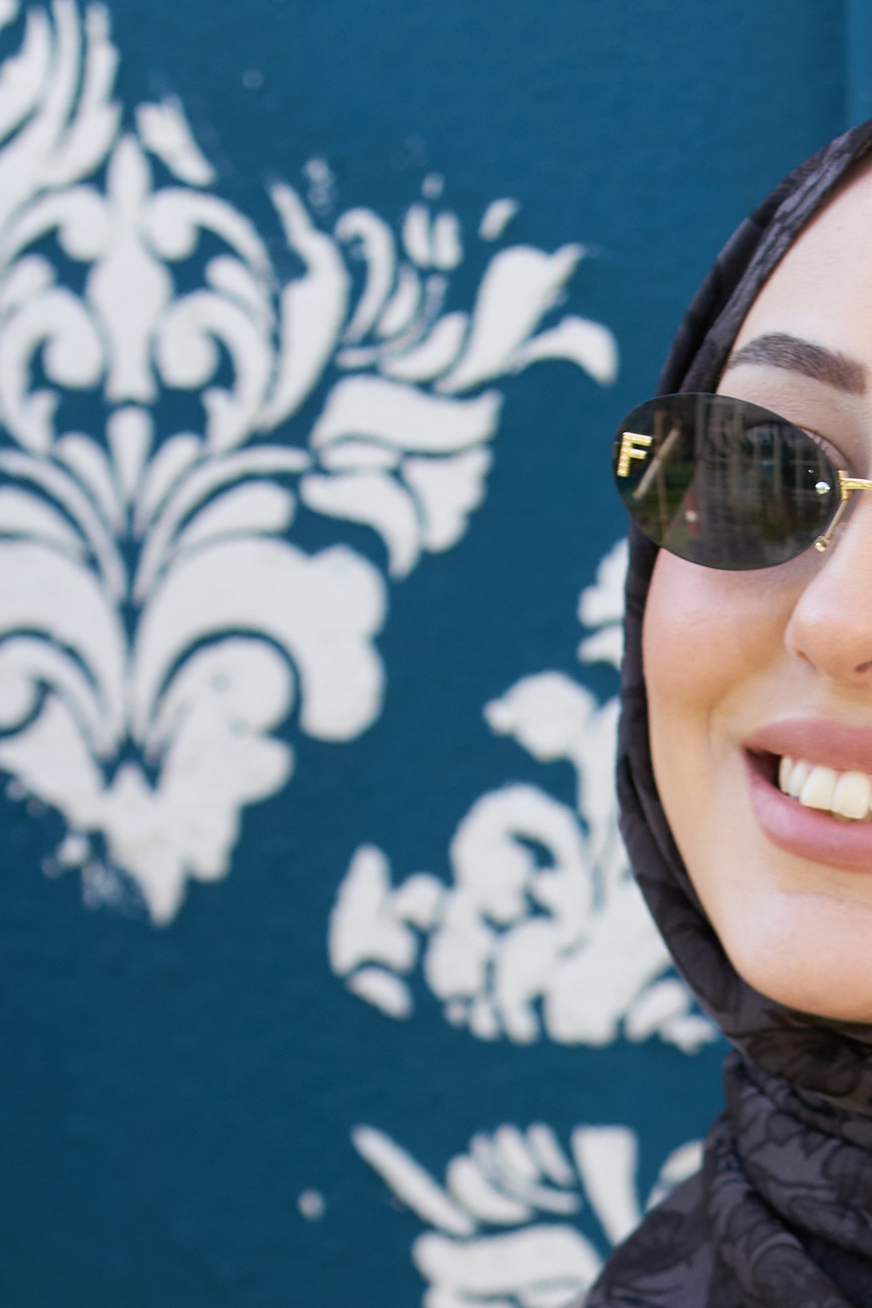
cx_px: 1066
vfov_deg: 7.4
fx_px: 10101
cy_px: 1506
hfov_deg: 4.9
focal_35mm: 278
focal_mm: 100
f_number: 4.5
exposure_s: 1/200
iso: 200
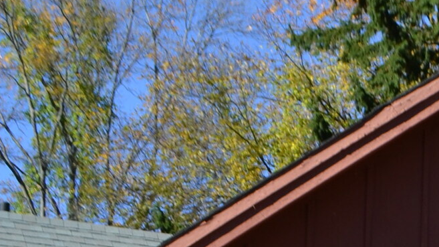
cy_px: 532
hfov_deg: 13.0
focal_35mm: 147
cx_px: 839
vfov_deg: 7.8
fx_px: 1711
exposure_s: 1/200
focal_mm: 20
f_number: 7.1
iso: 100
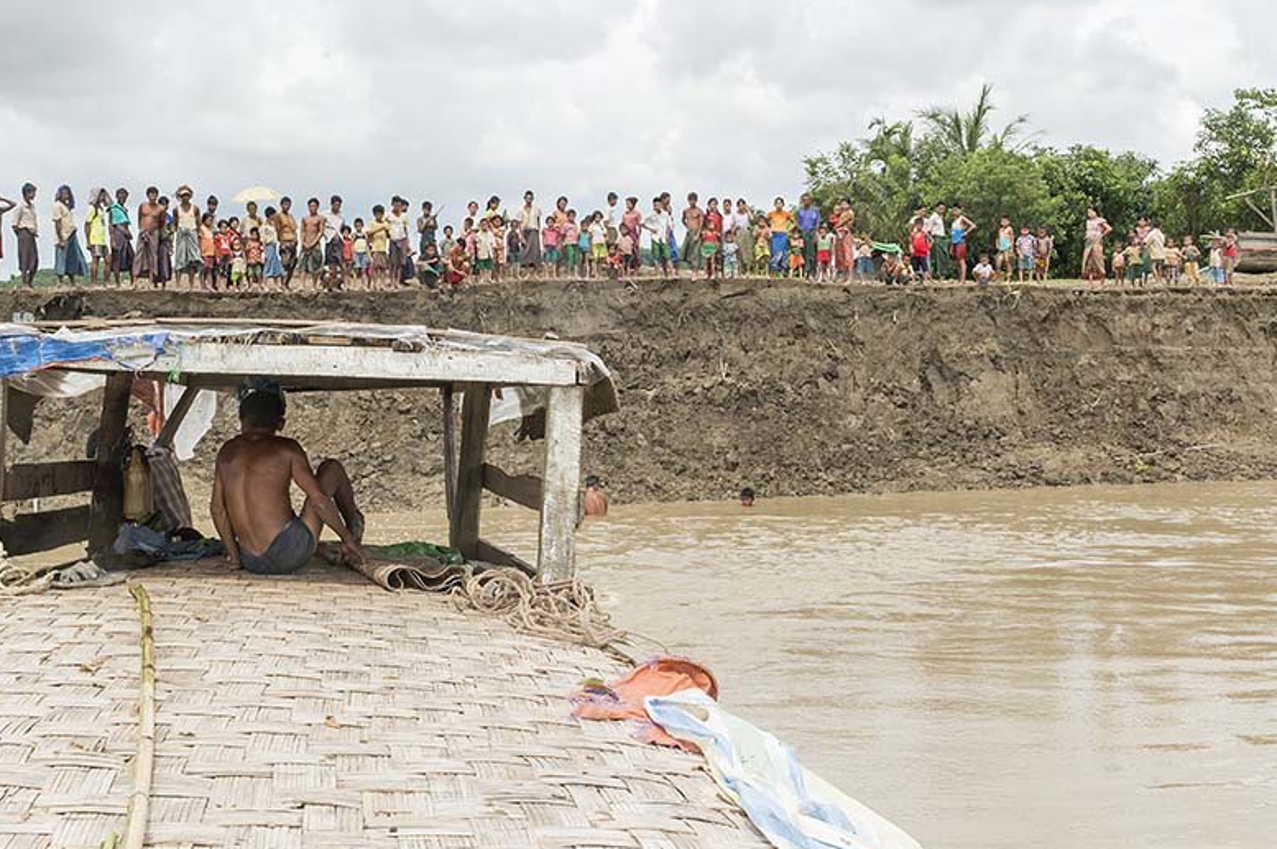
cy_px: 334
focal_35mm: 42
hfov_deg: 46.3
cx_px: 557
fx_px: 1489
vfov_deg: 31.7
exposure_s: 1/400
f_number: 18
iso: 1000
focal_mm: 34
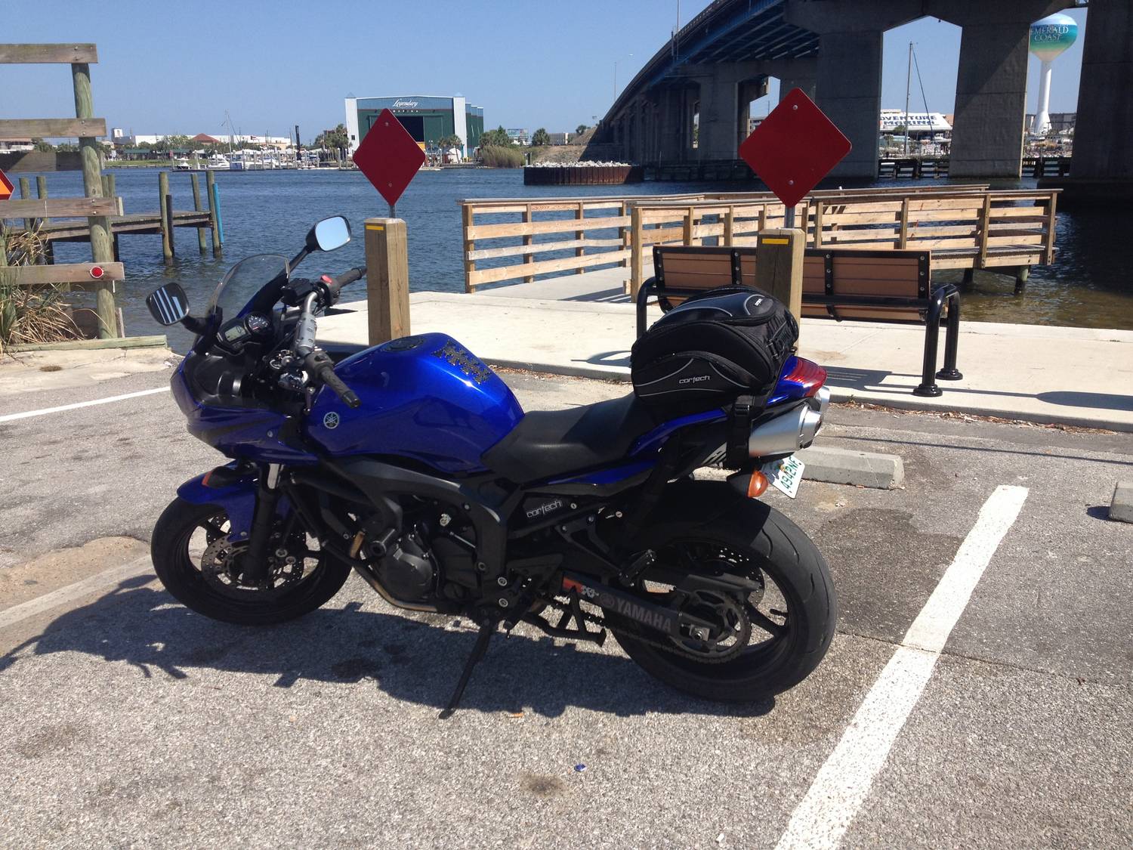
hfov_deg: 52.6
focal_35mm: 35
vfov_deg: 40.7
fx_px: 1146
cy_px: 425
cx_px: 566
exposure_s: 1/1453
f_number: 2.4
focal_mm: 4.28
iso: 50
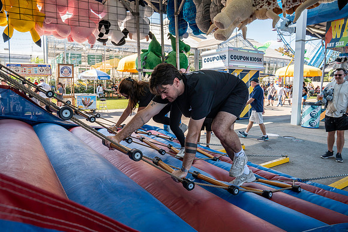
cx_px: 174
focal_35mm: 26
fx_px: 251
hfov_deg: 69.4
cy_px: 116
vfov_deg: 49.6
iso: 160
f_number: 5.6
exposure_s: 1/200
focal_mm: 26
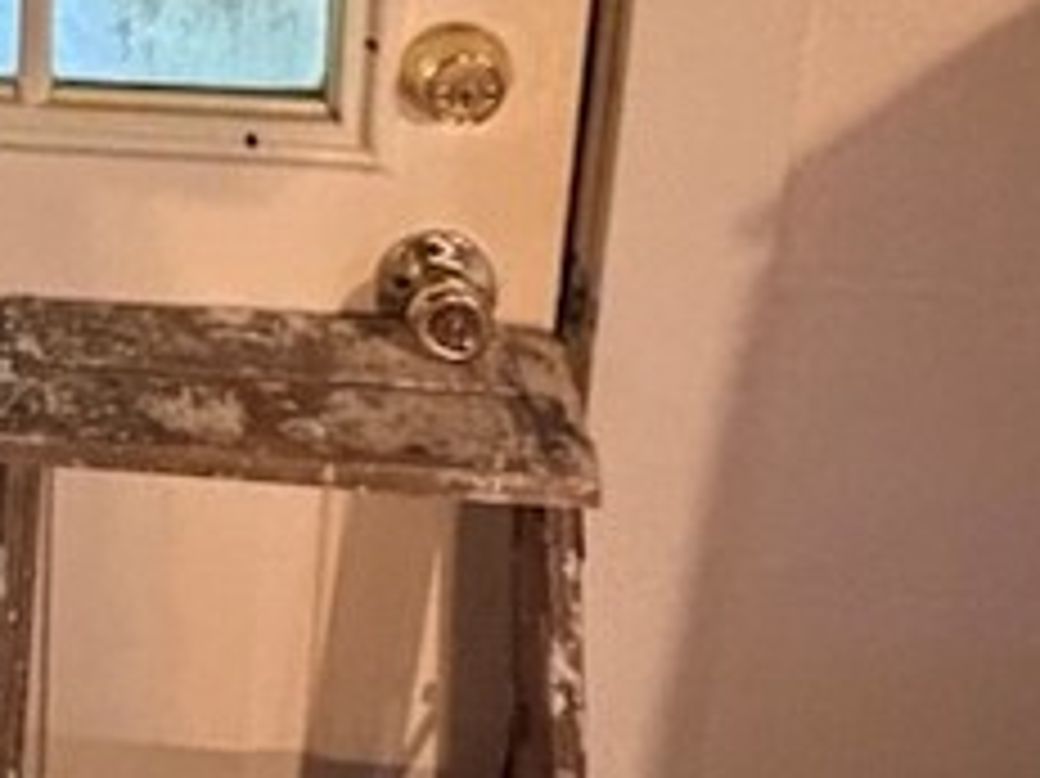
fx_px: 1862
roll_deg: +0.2
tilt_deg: -13.8
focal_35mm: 62
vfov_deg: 21.7
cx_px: -142
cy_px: -189
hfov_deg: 28.1
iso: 1000
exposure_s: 1/40
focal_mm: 2.22
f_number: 2.2
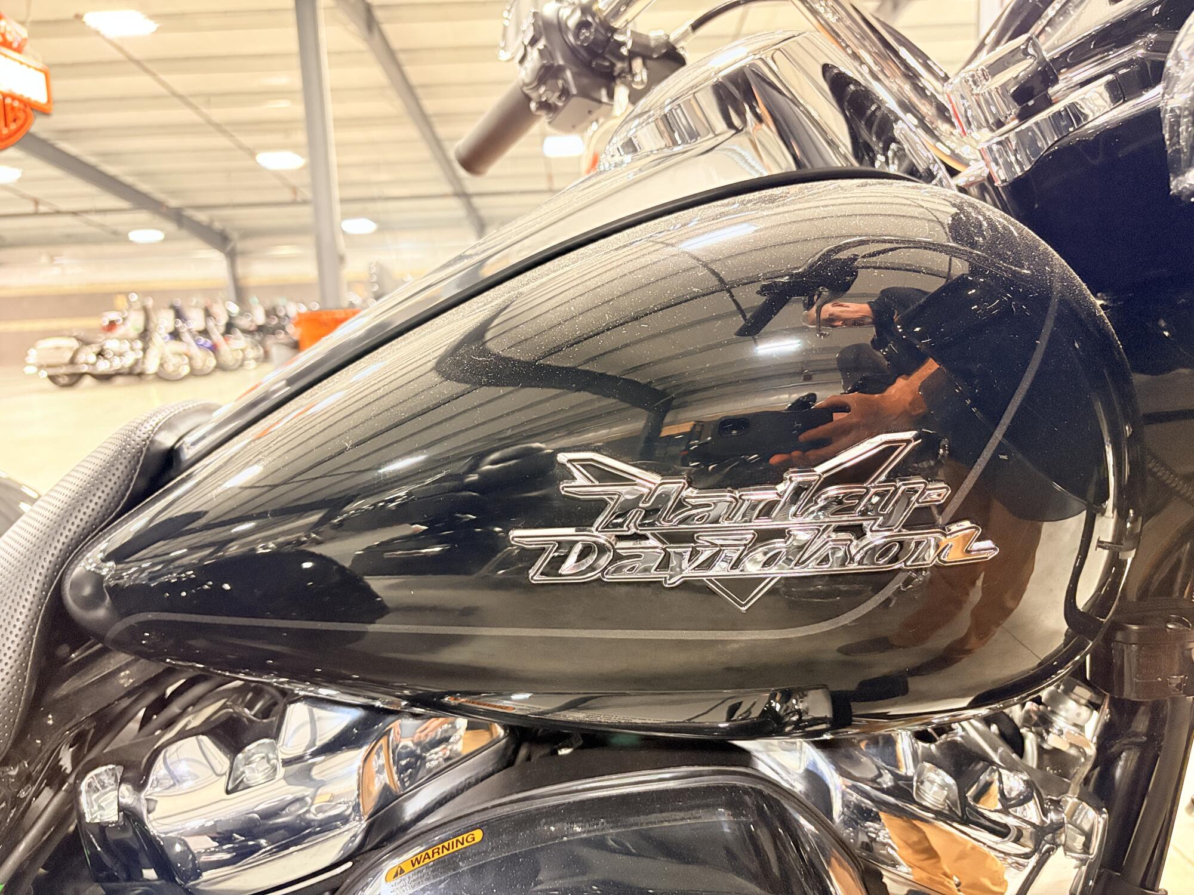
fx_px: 897
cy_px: 448
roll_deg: +2.9
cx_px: 597
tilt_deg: -7.5
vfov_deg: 53.1
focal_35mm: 26
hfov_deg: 67.3
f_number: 1.6
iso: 500
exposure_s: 1/40
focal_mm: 5.96
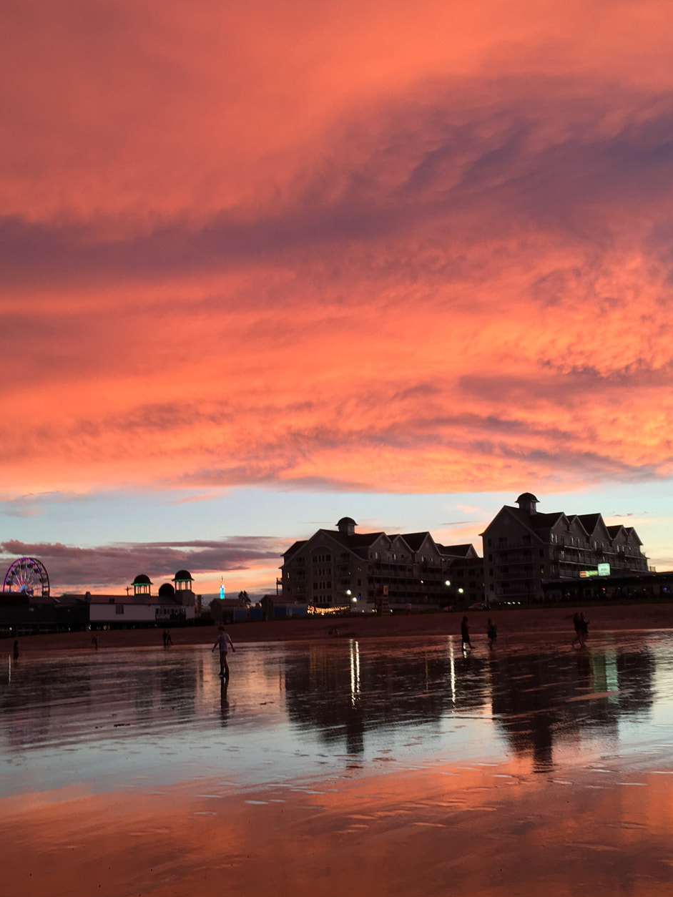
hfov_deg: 38.7
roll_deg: +1.2
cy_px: 526
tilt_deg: +10.2
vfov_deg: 49.9
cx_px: 360
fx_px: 959
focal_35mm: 37
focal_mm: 4.15
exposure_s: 1/40
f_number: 2.2
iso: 25
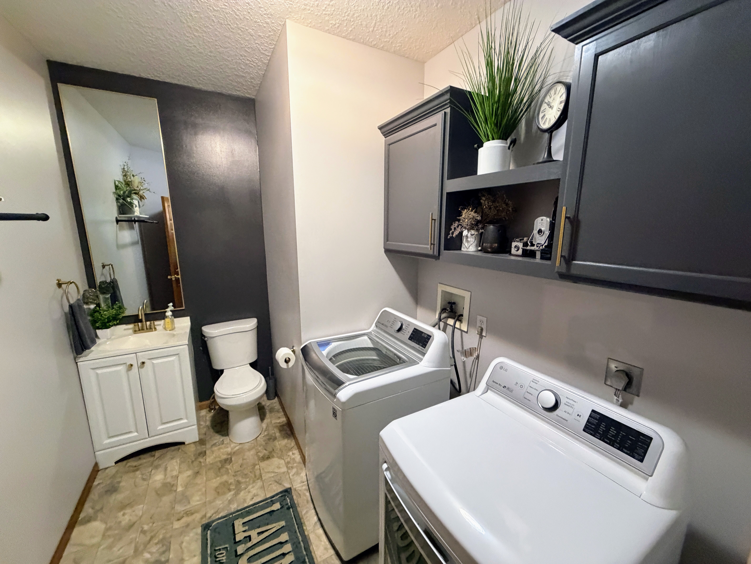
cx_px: 376
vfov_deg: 85.7
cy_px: 282
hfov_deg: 102.1
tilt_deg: -10.4
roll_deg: +0.3
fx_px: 304
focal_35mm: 14
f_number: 2.2
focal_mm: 2.22
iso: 640
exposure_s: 1/60
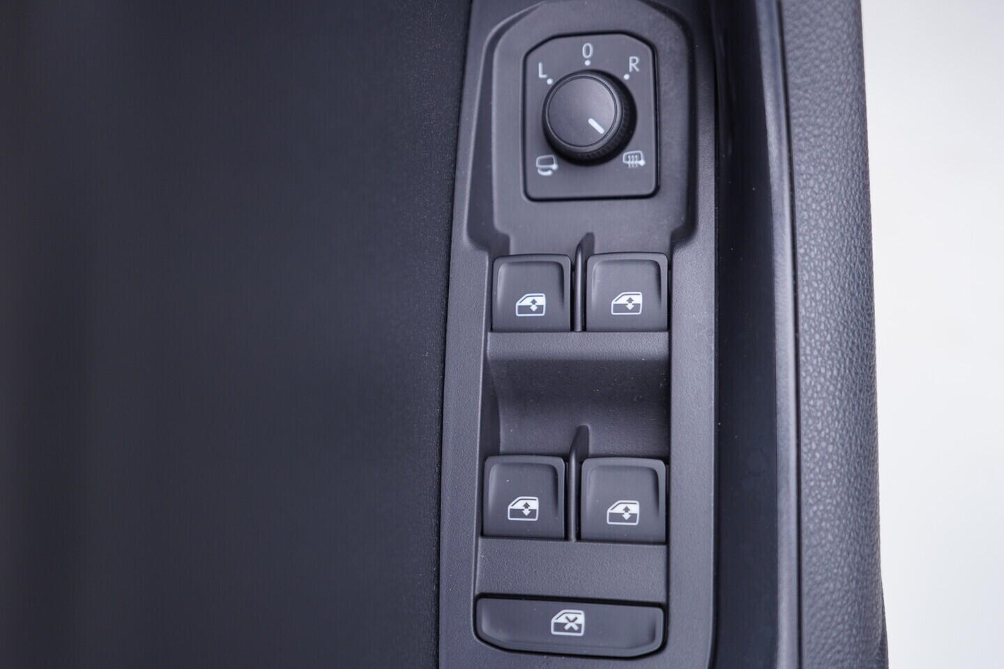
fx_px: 1004
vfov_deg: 36.9
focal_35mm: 36
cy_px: 334
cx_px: 502
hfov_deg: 53.1
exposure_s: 1/40
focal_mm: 24
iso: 320
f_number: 2.8
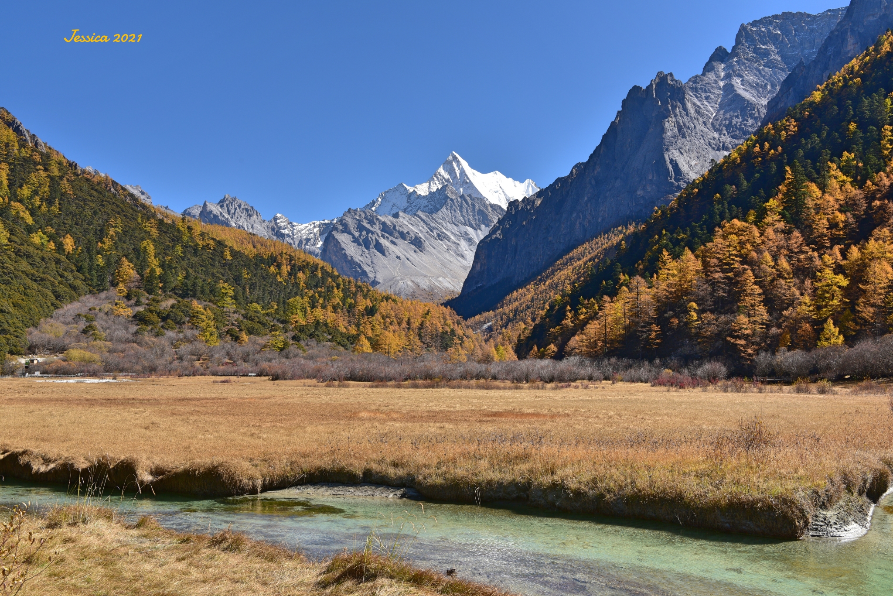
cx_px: 446
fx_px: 893
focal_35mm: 36
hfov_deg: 53.1
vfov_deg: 36.9
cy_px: 298
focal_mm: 36
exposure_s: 1/125
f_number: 13
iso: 100
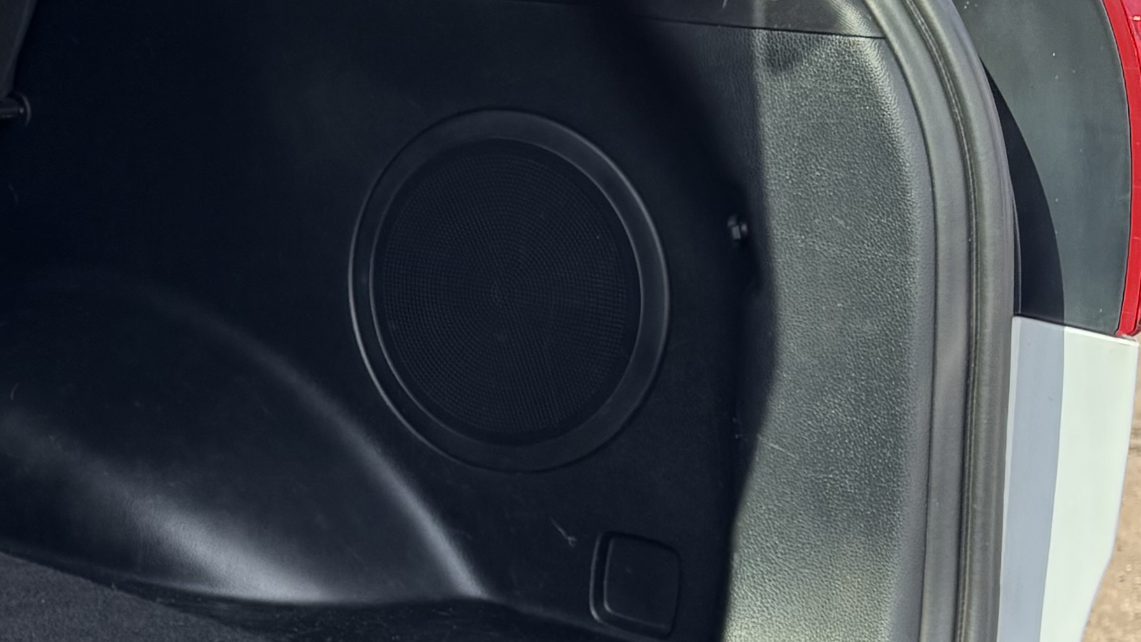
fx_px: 2450
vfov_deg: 14.9
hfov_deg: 23.0
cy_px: 475
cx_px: -381
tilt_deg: -14.4
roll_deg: -0.5
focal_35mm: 81
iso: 80
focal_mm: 6.76
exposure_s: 1/514
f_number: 1.78
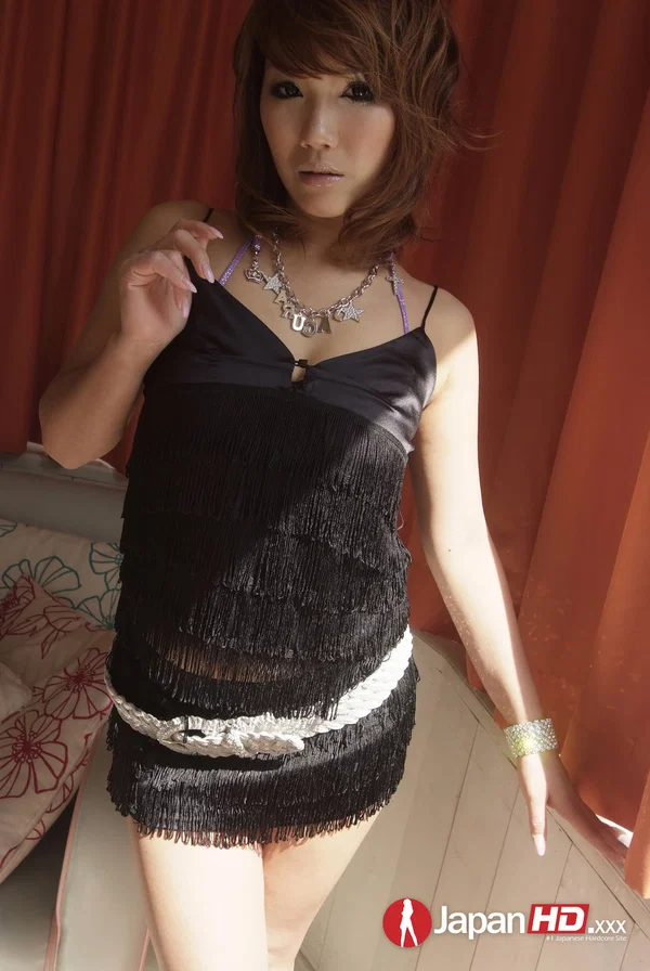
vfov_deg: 46.3
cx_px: 325
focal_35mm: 42
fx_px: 1134
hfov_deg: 32.0
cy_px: 486
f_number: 9
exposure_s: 1/125
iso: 400
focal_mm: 28
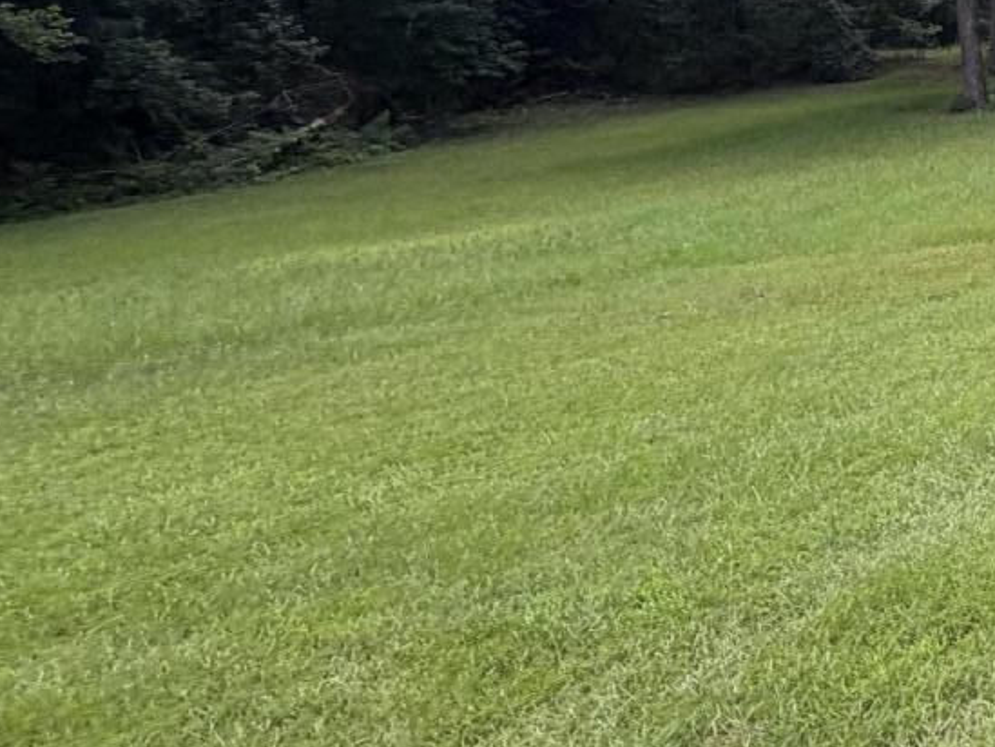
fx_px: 1466
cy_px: 91
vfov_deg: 27.6
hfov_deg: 26.3
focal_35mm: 51
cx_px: 1522
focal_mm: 2.22
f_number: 2.2
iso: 50
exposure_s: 1/502
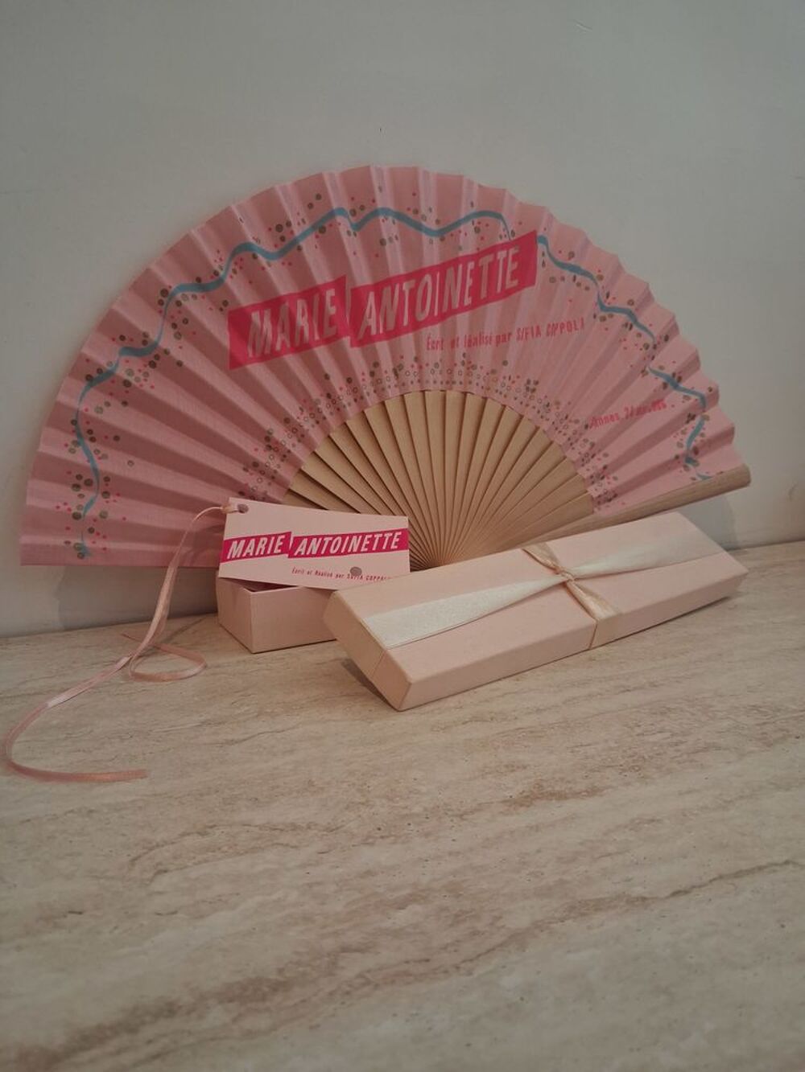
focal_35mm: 27
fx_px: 837
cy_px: 536
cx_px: 402
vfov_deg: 65.3
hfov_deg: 51.4
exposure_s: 1/100
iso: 320
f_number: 1.8
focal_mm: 4
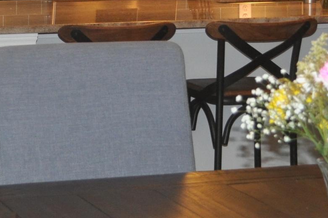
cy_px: -35
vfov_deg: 8.4
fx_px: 1465
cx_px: 93
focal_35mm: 161
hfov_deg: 12.7
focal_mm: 28
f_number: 4.5
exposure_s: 1/60
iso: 800
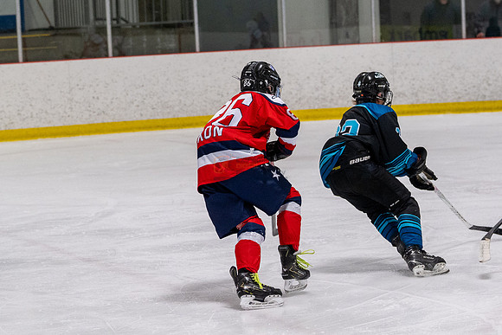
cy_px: 153
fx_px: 1969
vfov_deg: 9.7
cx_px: 253
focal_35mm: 141
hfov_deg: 14.5
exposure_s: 1/800
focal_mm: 69
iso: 2000
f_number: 3.2
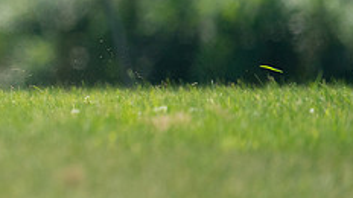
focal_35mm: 1466
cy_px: -62
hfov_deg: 1.5
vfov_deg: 0.8
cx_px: -61
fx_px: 13709
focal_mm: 559
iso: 2000
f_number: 6.3
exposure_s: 1/4000
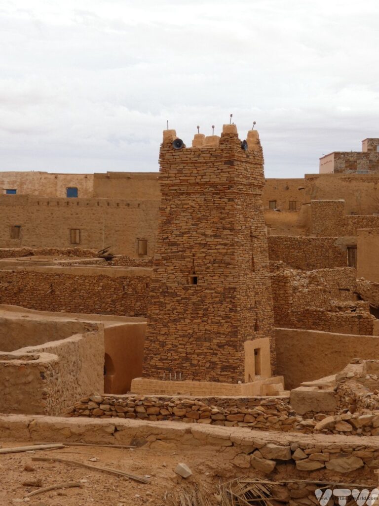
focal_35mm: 93
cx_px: 190
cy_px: 253
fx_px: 1358
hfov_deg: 15.9
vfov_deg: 21.1
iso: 80
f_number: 4.7
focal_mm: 16.6
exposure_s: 1/160
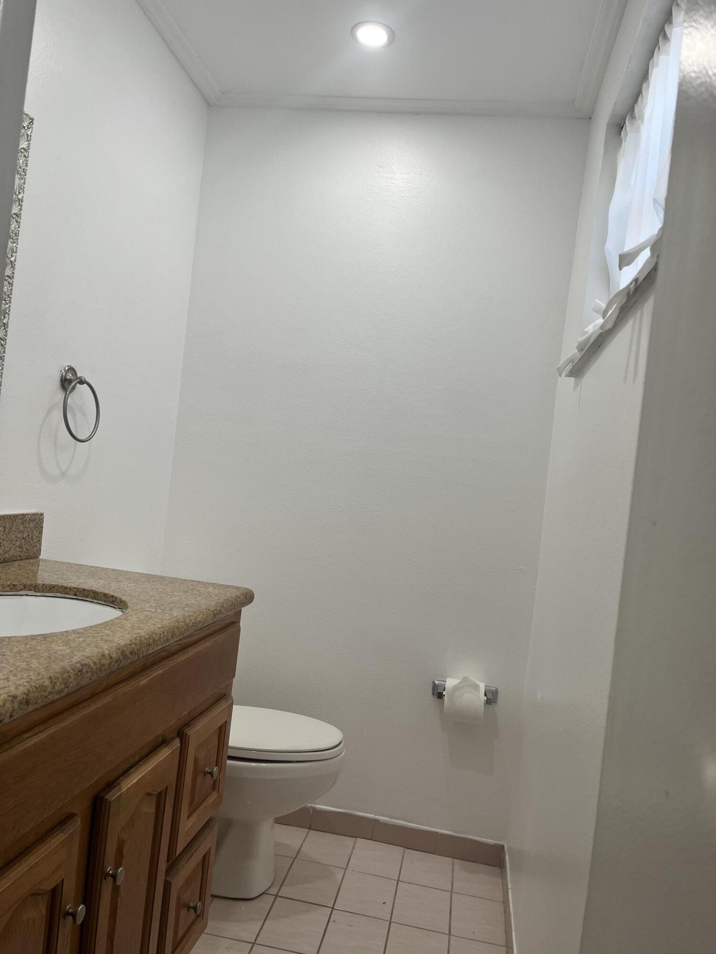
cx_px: 358
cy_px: 477
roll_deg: -6.7
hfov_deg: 53.1
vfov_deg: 67.3
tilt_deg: -0.3
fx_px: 717
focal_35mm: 26
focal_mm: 5.1
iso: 50
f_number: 1.6
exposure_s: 1/120
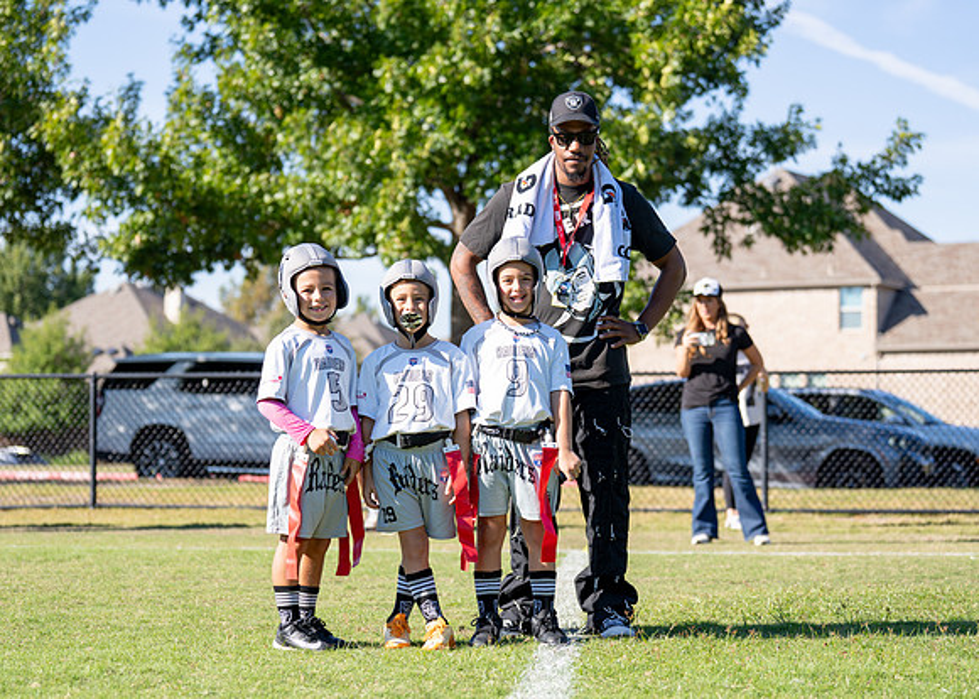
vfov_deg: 16.8
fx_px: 2372
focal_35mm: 85
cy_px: 402
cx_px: 455
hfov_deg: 23.3
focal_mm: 70
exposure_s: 1/3200
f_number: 2.8
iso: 250
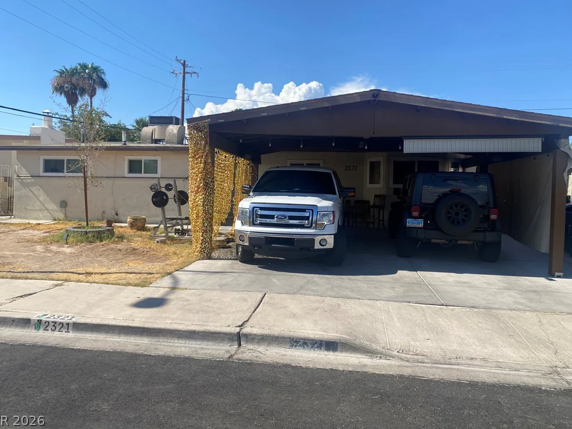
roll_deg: -1.5
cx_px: 278
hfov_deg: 65.3
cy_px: 208
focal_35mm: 27
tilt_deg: +2.5
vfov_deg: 51.4
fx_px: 446
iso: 32
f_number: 1.8
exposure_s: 1/2817
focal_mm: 4.25
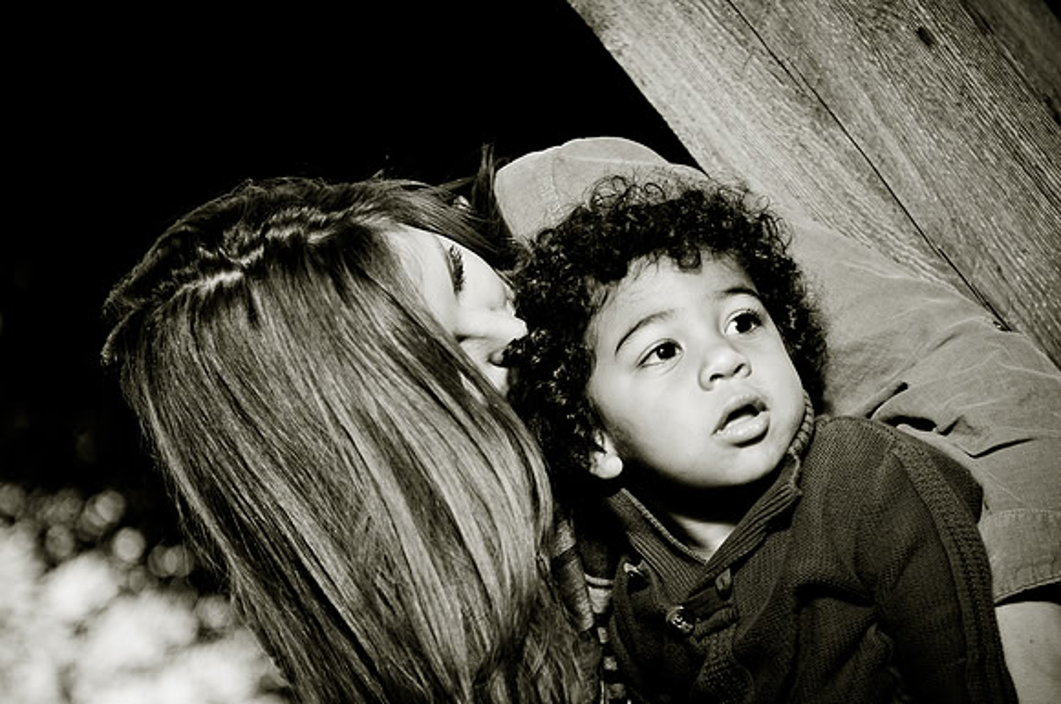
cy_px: 352
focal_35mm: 105
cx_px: 530
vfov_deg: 13.0
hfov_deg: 19.5
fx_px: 3090
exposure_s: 1/60
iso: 200
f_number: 2.8
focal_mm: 70
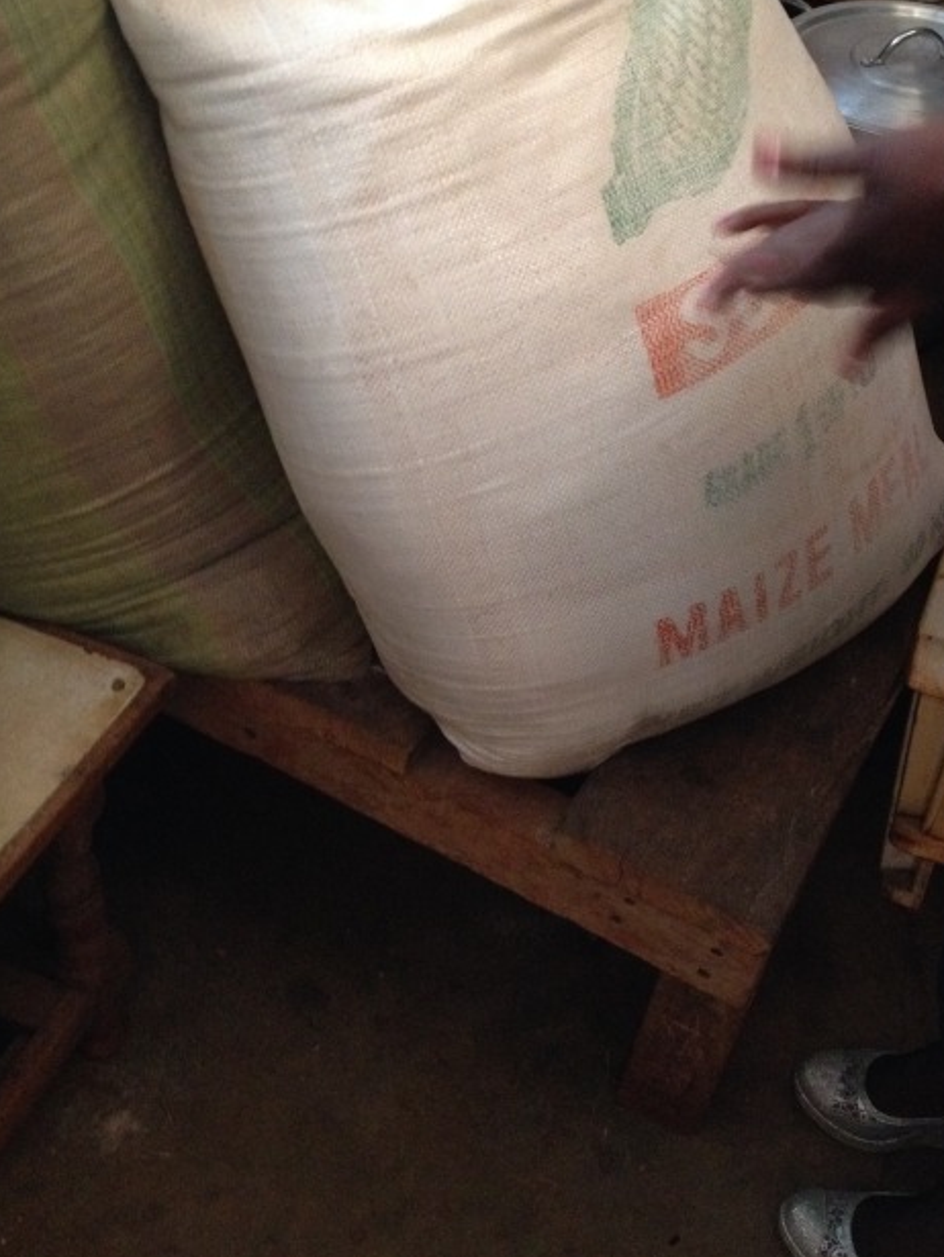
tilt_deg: -42.1
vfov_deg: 40.3
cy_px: 529
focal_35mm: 47
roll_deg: -10.4
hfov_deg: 30.8
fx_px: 1707
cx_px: 595
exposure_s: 1/15
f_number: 2.4
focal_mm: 4.28
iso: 400
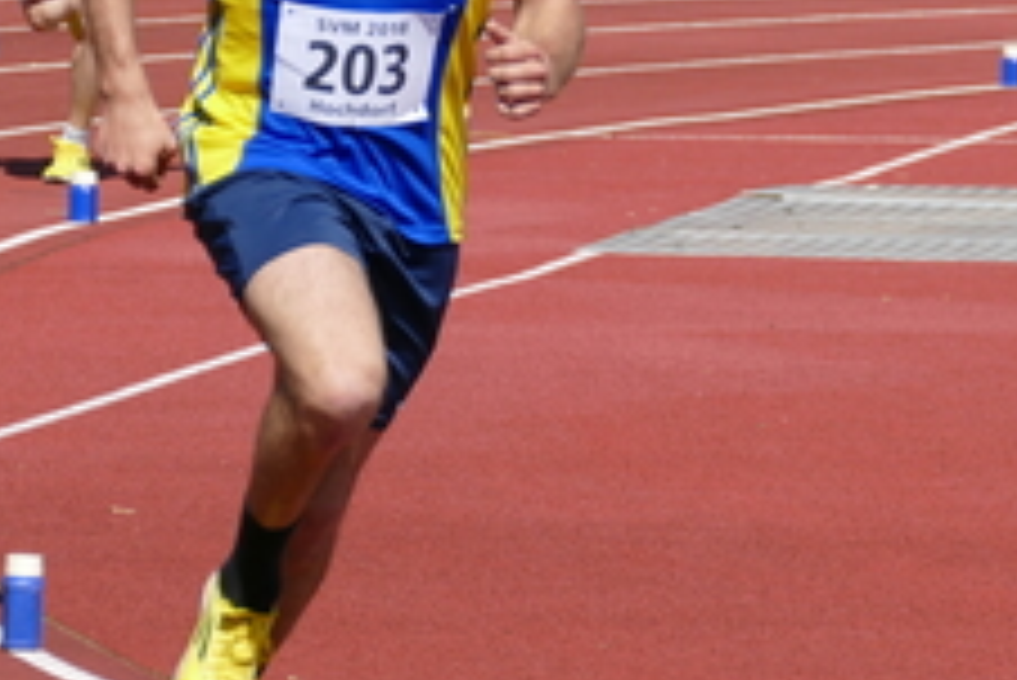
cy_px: 176
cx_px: 477
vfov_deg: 2.7
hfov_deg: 4.0
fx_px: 14558
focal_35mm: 515
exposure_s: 1/1000
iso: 125
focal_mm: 78.73
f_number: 4
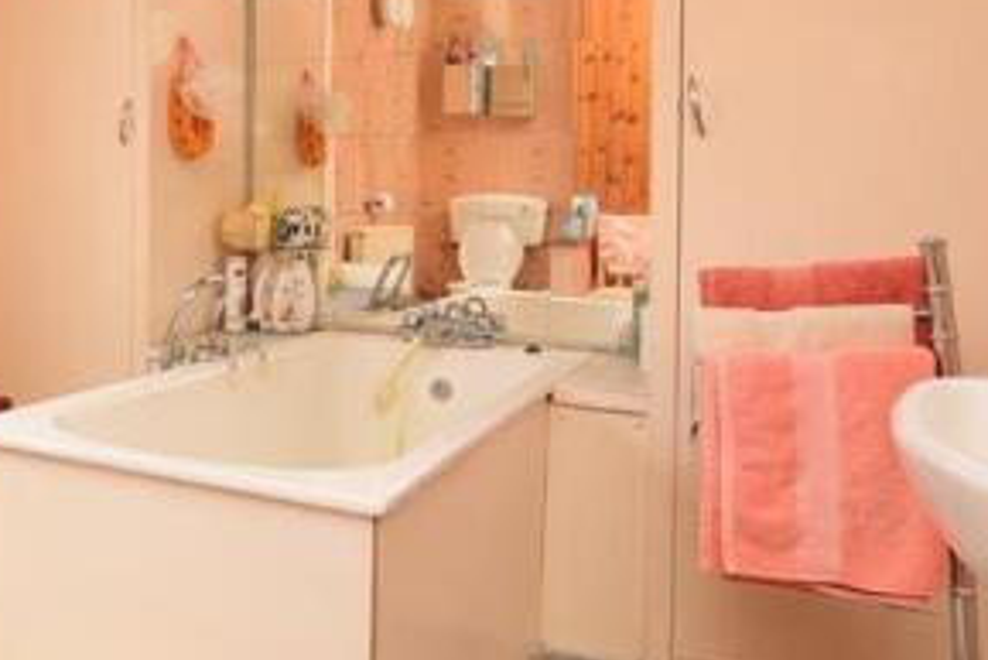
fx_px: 934
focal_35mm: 34
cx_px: 31
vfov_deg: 38.4
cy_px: 210
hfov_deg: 47.6
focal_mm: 10
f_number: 5.6
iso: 400
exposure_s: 1/40
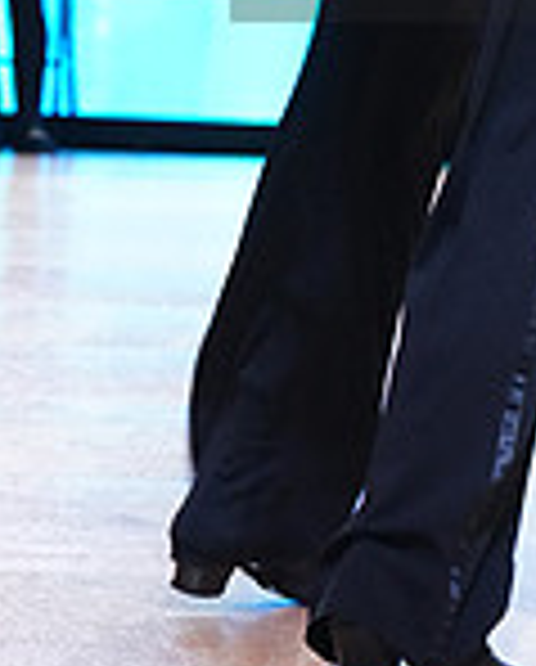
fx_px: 5377
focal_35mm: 272
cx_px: 854
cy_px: -126
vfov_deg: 7.0
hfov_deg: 5.6
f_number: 4
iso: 2500
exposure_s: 1/250
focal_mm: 74
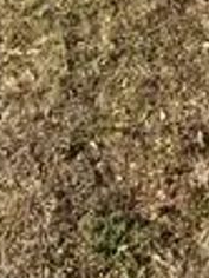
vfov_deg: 17.2
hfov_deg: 18.0
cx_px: 172
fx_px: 652
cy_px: -286
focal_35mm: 81
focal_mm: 2.22
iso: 40
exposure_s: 1/947
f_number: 2.2
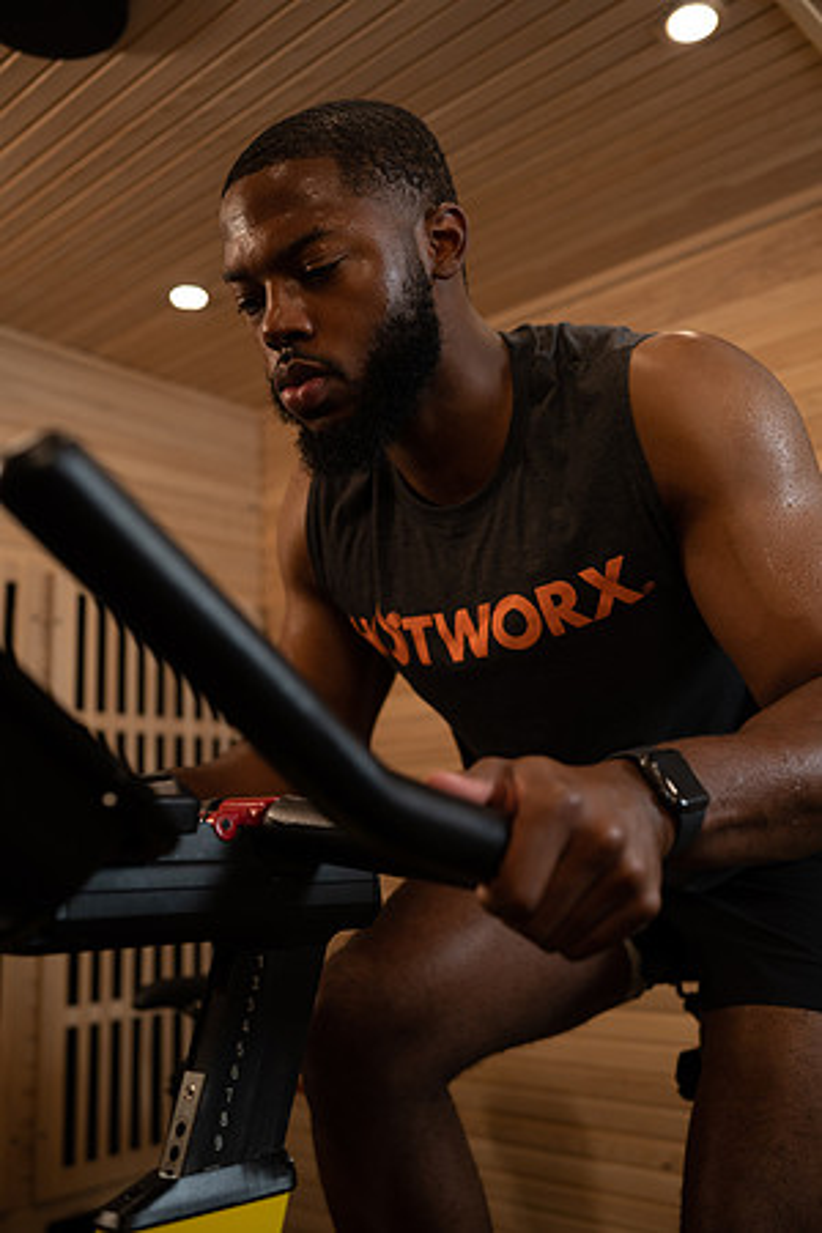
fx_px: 1199
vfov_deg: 54.4
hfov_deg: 37.9
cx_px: 411
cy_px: 616
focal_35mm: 35
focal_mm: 35
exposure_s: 1/160
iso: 400
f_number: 2.8
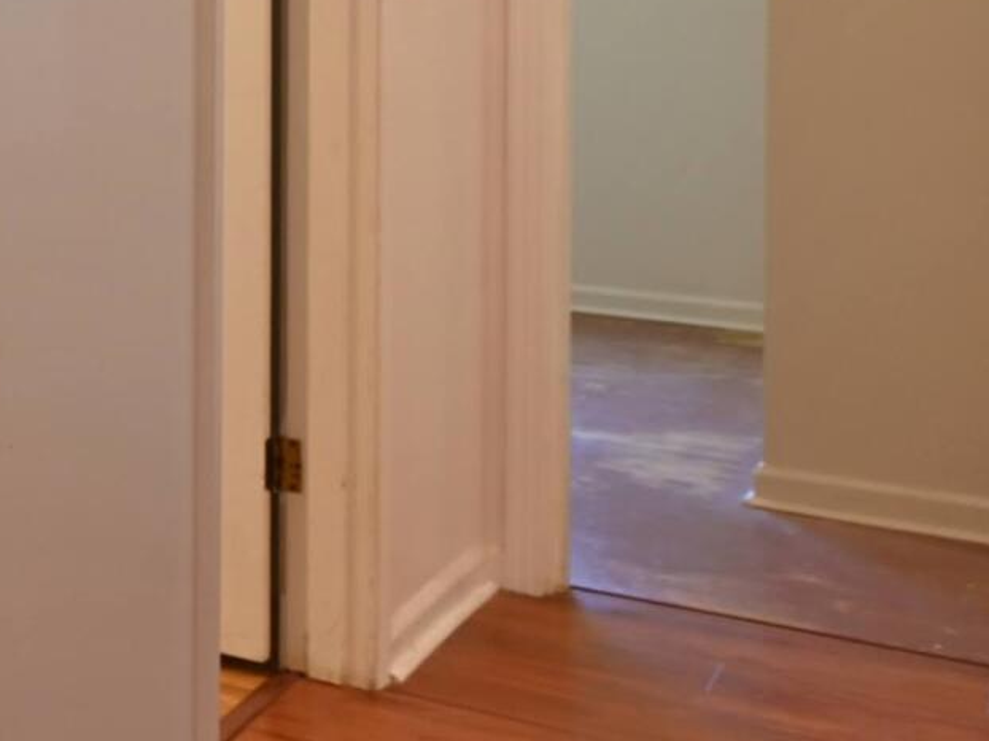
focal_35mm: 65
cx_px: -948
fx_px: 1856
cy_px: -33
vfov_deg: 21.6
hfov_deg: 19.2
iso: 500
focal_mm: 14
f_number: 5
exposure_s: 1/15
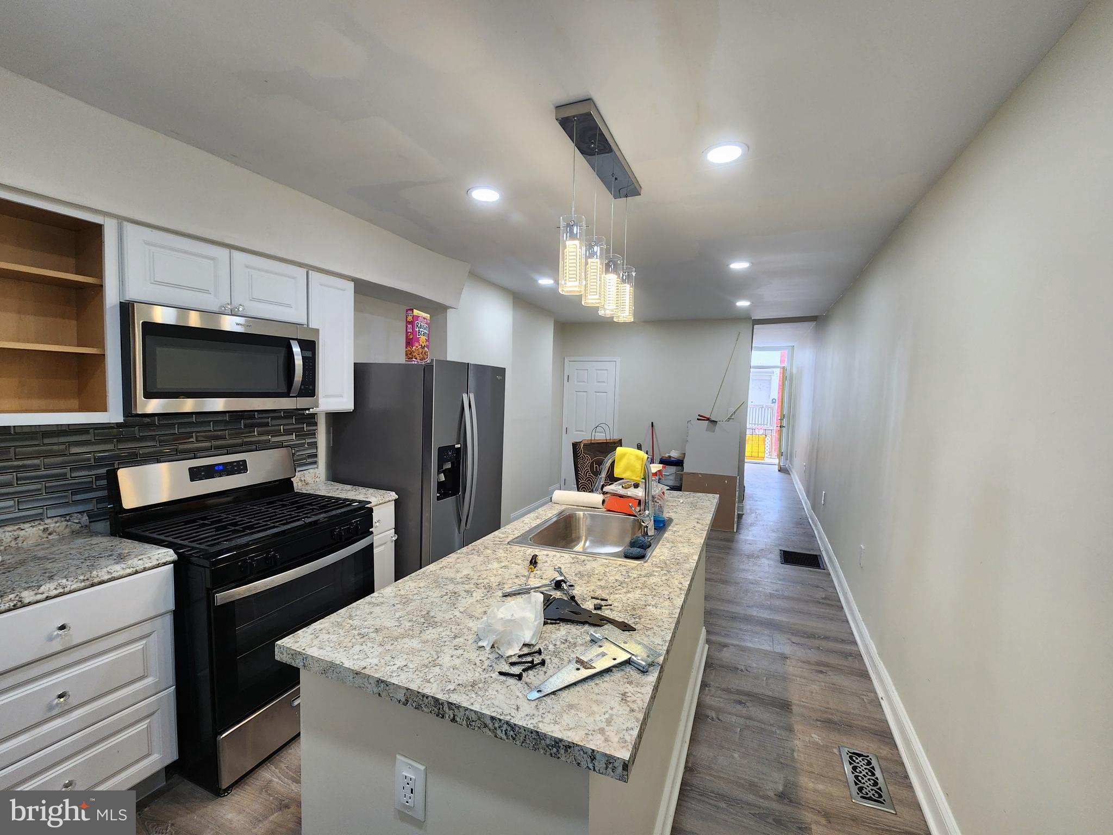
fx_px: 418
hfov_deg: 106.2
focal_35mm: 13
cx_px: 556
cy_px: 418
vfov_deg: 89.9
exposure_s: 1/60
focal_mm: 2.2
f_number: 2.2
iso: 125
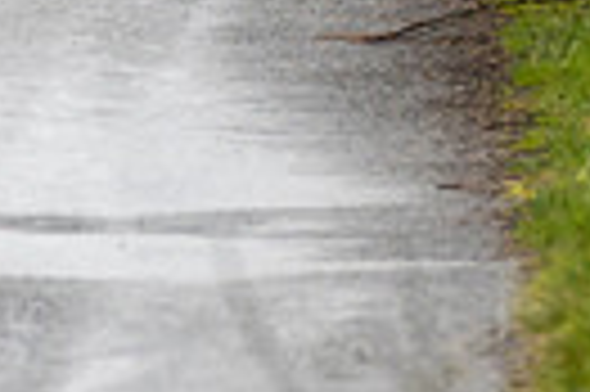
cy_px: -546
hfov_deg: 1.1
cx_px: 141
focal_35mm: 1828
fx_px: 29921
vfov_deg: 0.7
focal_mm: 200
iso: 400
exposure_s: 1/1000
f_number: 4
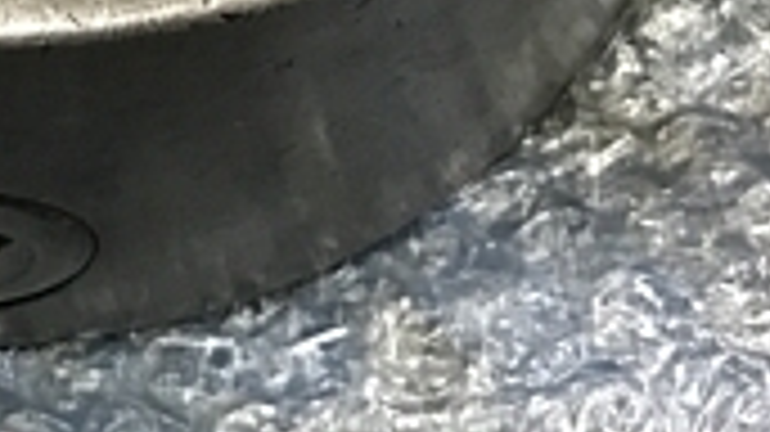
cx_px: -59
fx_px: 2326
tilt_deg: -51.2
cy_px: -500
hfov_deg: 18.2
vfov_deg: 9.7
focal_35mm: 114
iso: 40
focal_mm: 3.99
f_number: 1.8
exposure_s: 1/15
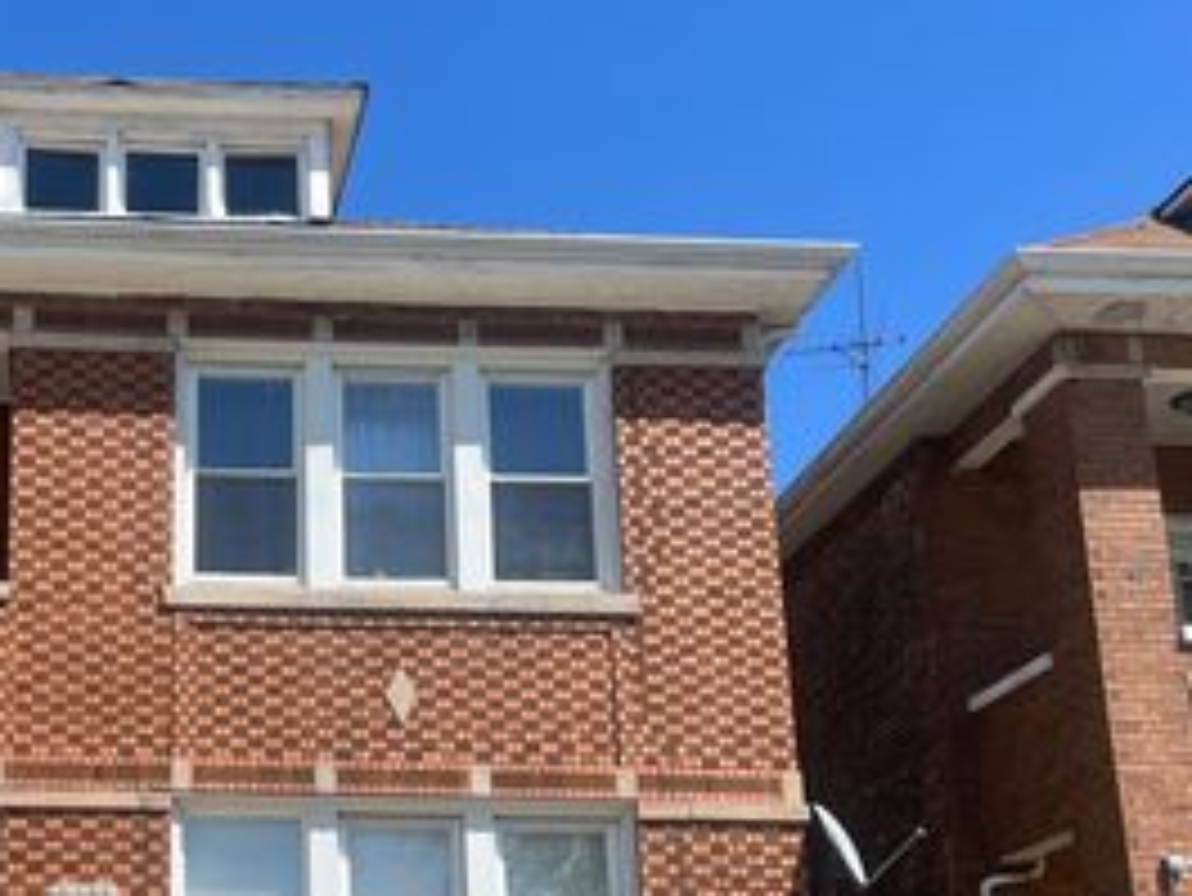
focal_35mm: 49
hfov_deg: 36.9
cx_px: 162
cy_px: 799
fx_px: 1688
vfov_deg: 28.6
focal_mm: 5.7
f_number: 1.5
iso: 50
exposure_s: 1/3356
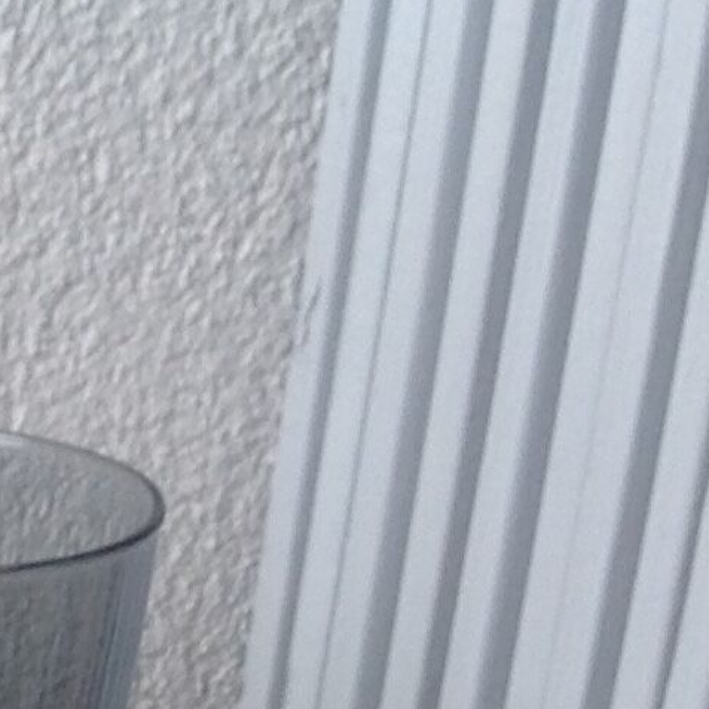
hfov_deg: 9.7
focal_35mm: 168
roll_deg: -3.7
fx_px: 3893
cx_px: -719
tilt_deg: -26.9
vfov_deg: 9.8
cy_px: 1357
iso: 50
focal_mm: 4.28
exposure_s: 1/17
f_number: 2.4
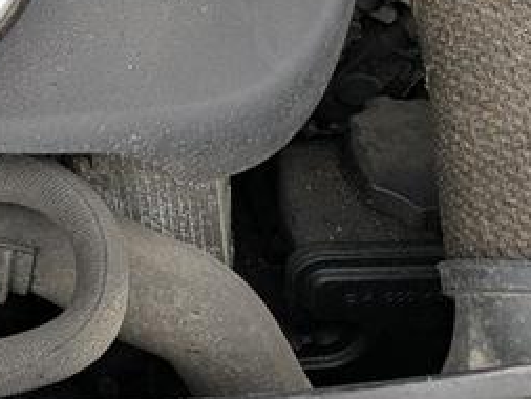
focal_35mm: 121
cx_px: -402
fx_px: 1857
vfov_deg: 11.1
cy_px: -399
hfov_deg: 14.5
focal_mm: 6.81
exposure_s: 1/134
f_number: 1.85
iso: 51
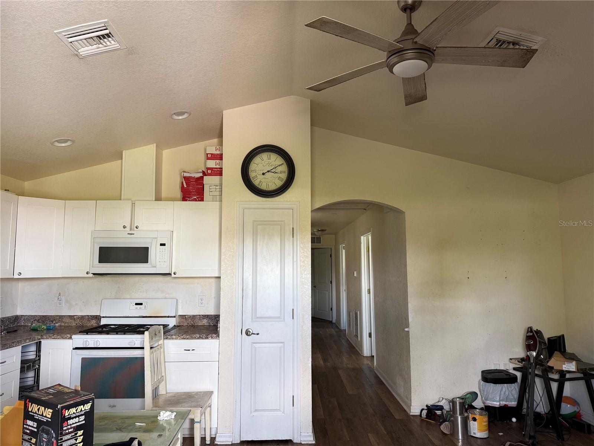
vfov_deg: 56.8
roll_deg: +0.3
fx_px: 412
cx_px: 297
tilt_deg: +5.6
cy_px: 223
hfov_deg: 71.6
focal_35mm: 24
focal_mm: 6.76
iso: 200
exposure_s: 1/108
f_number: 1.78
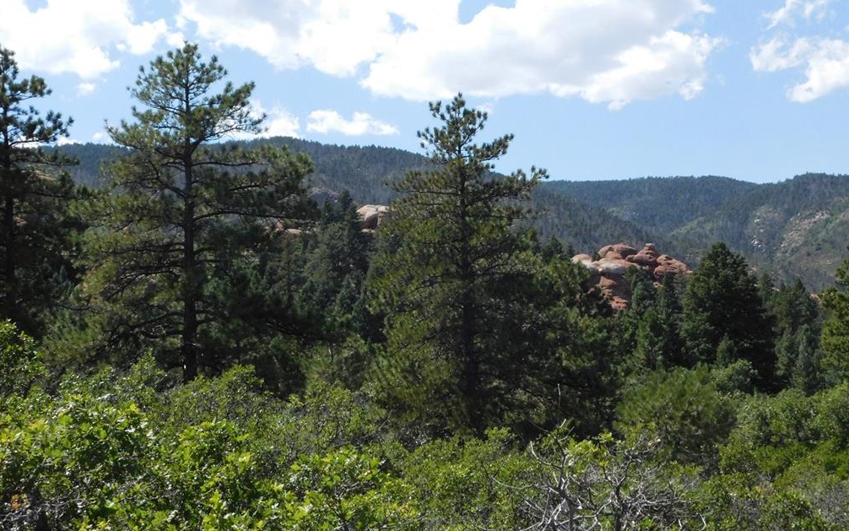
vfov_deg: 23.6
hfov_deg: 36.9
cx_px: 429
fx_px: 1273
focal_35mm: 55
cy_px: 241
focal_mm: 9
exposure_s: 1/1250
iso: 800
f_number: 7.6
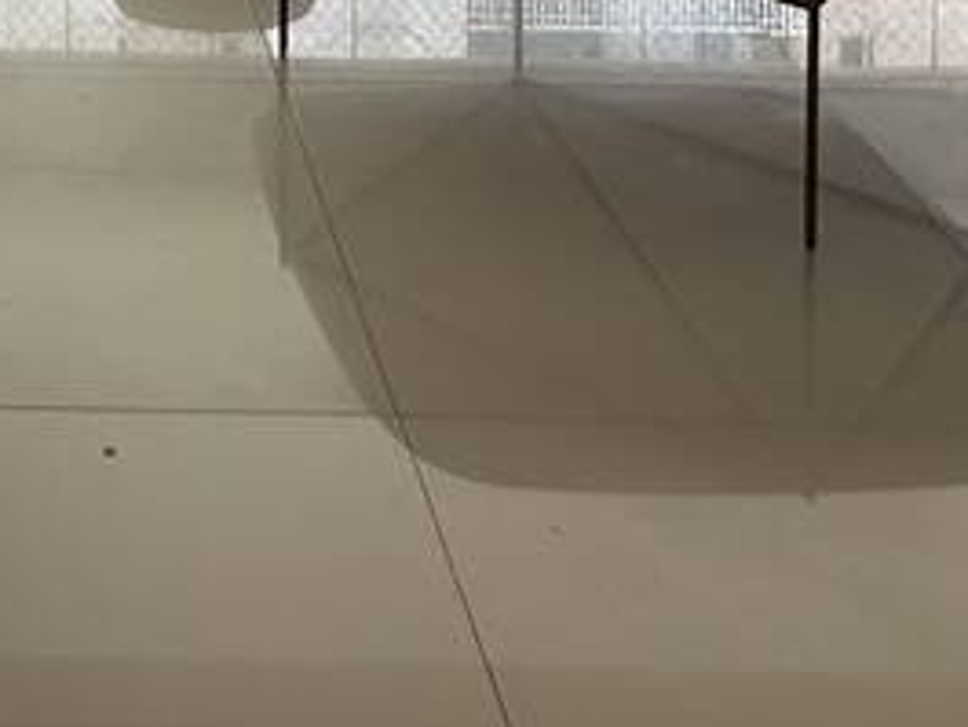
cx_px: -164
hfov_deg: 23.6
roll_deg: +0.0
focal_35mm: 76
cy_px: -862
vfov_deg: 14.7
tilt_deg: -1.1
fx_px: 2126
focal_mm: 2.22
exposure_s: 1/226
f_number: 2.2
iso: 40
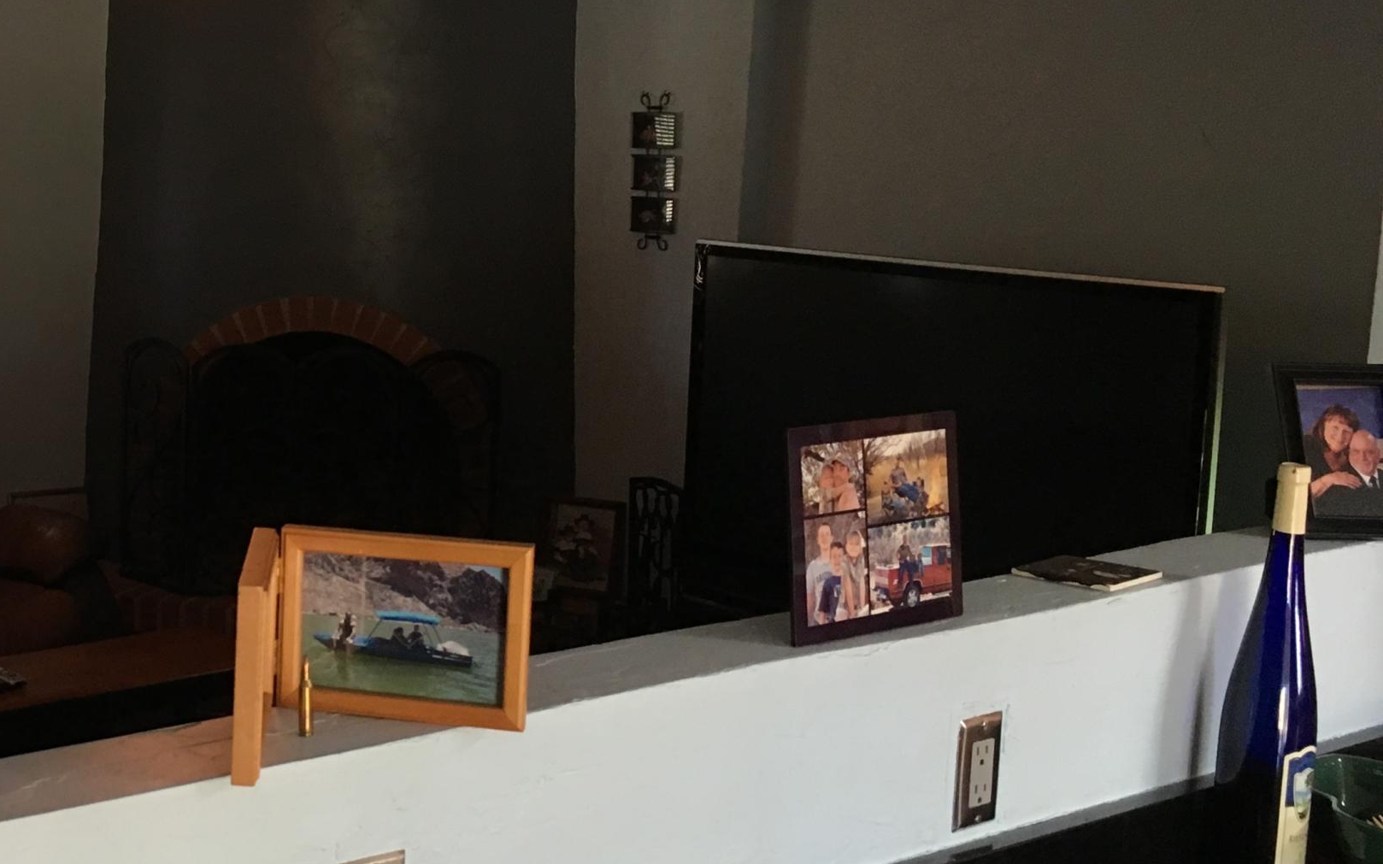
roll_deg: -1.2
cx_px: 102
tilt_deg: -10.1
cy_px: 391
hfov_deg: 33.5
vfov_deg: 22.7
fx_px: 2148
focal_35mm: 57
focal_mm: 4.15
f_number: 2.2
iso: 100
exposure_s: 1/30
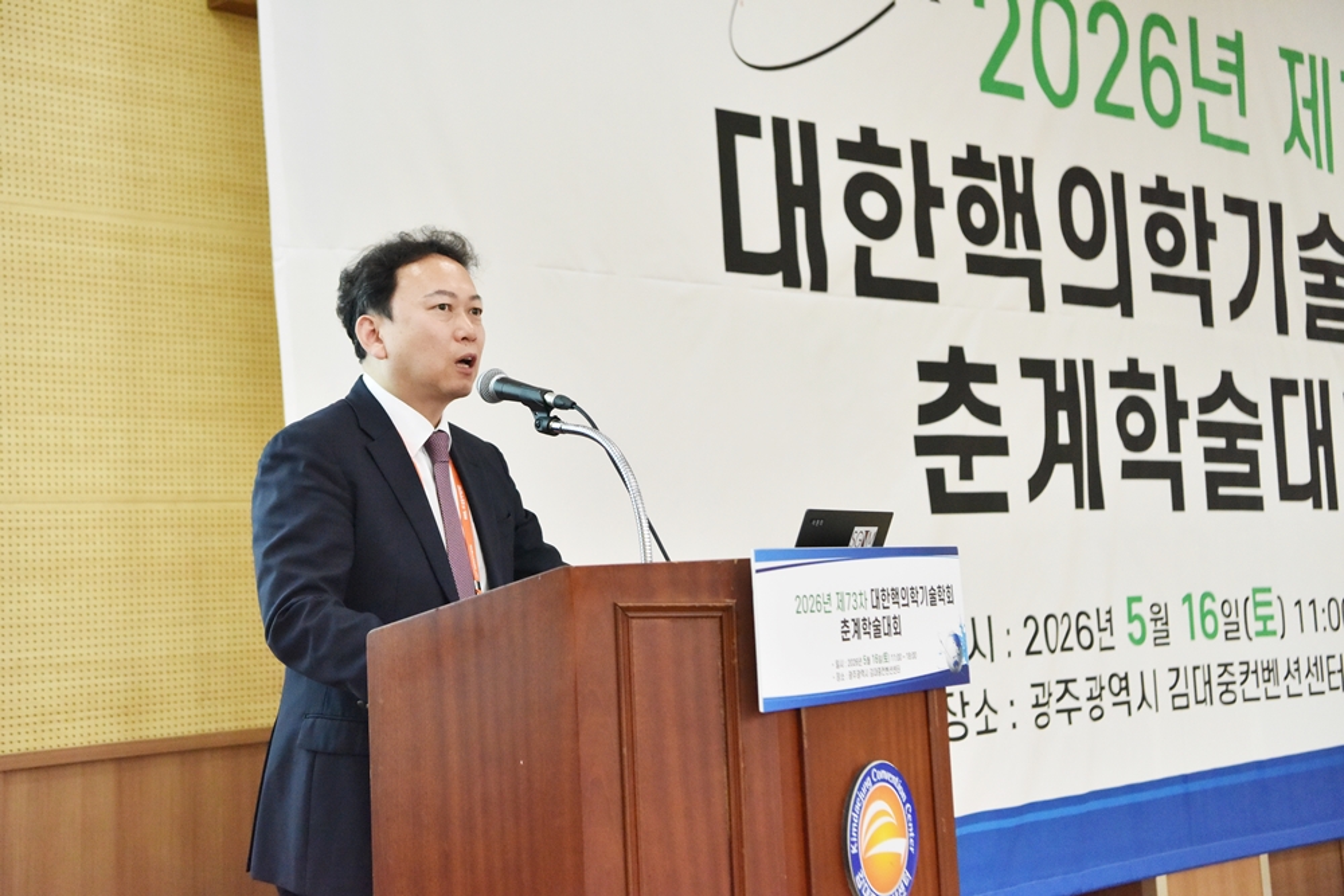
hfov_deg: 38.2
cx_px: 672
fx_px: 1941
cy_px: 448
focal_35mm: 52
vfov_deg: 26.0
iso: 6400
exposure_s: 1/250
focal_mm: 52
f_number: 4
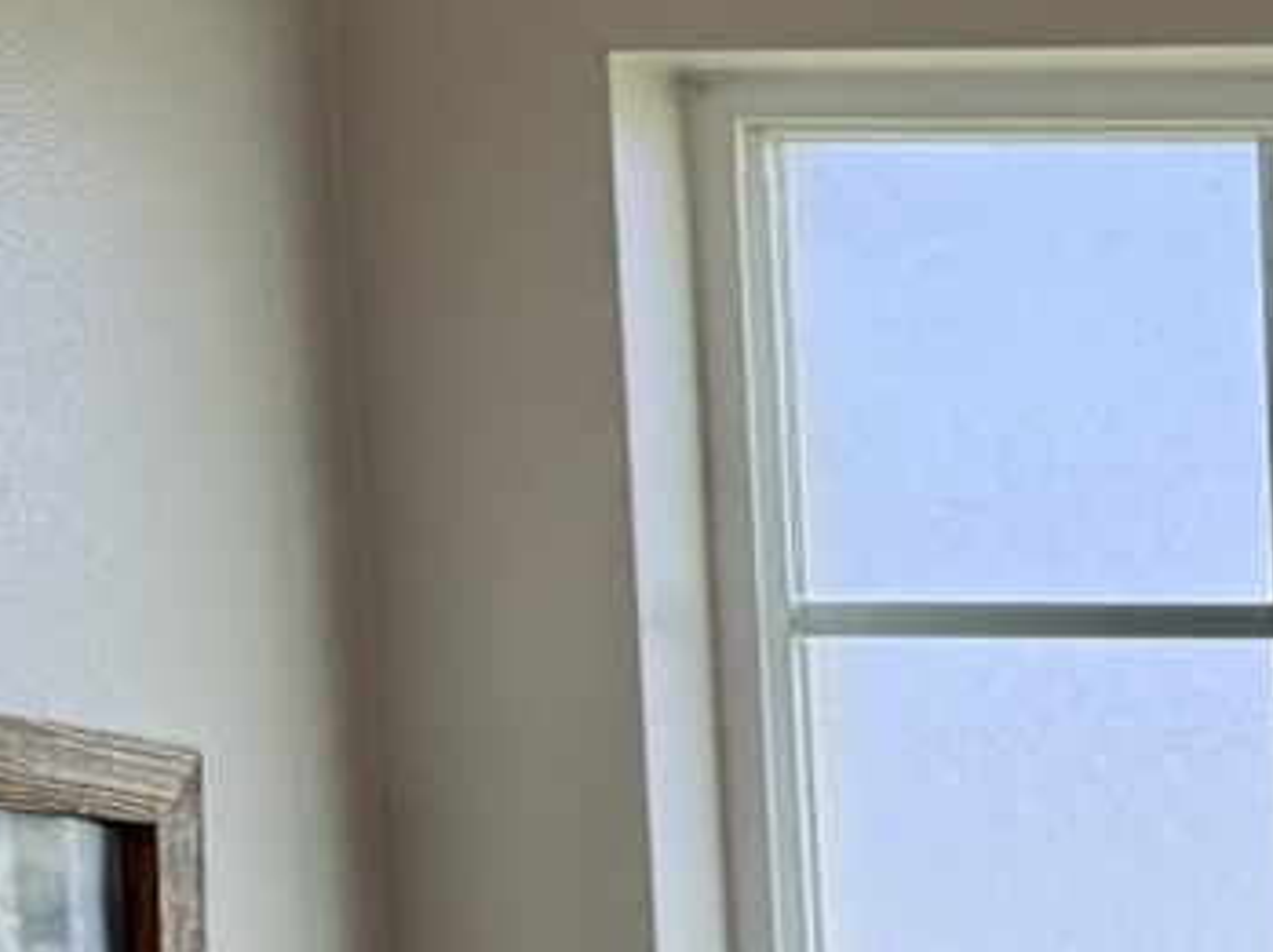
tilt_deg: -8.3
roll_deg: -0.1
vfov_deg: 9.6
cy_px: 2039
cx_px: 3177
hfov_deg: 11.3
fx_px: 5180
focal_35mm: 141
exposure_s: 1/428
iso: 100
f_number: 1.78
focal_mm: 6.76
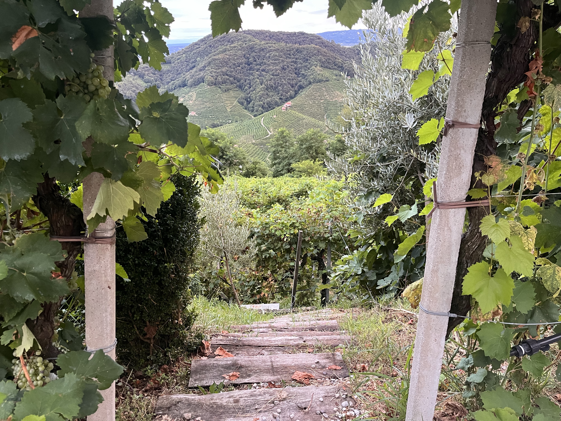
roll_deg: +3.8
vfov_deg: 53.1
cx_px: 280
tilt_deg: -23.4
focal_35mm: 26
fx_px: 421
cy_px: 210
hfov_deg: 67.3
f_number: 1.6
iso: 320
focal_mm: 5.1
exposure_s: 1/60
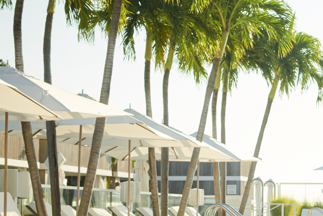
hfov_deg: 15.1
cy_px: 178
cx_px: 387
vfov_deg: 10.4
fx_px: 1175
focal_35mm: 131
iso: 400
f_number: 6.3
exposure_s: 1/1600
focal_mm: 50
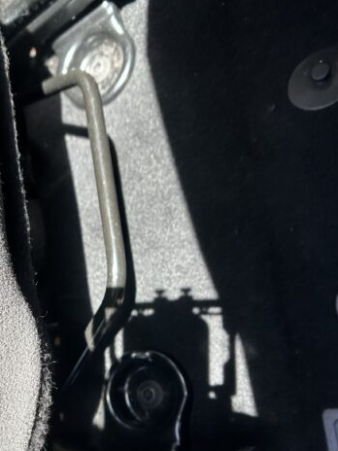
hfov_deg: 32.8
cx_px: 77
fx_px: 560
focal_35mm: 43
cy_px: 332
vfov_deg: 42.6
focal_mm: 5.7
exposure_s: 1/217
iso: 50
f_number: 1.5
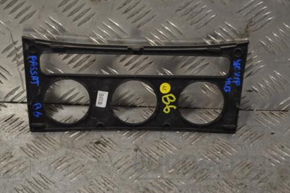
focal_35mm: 108
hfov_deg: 19.0
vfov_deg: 12.7
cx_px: 122
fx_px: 867
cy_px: 80
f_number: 5.6
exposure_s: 1/80
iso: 400
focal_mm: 55
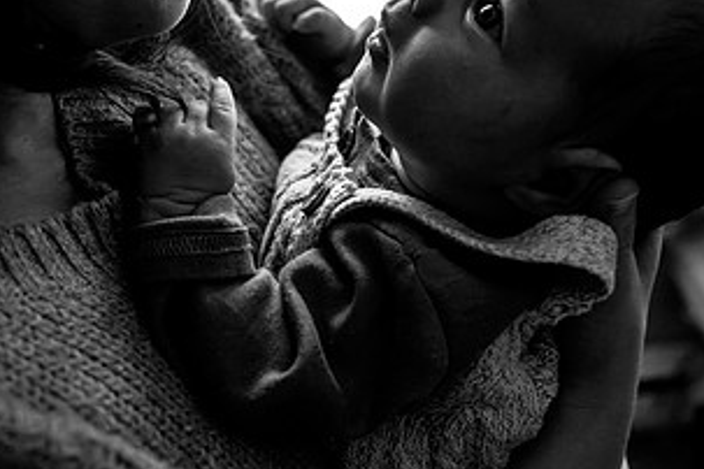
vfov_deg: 28.1
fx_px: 899
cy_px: 45
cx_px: 360
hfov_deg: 42.7
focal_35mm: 46
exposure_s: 1/160
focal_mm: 24
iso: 400
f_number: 2.8
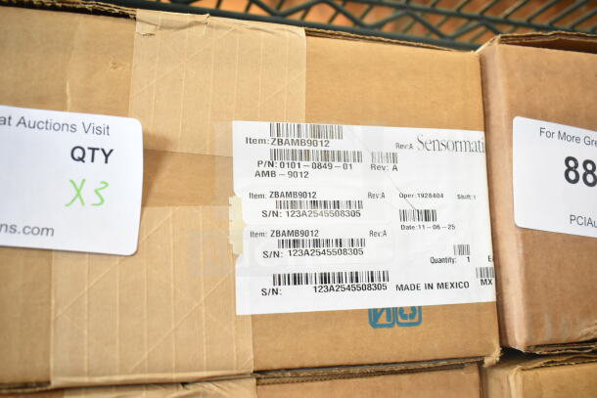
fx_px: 547
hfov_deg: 57.2
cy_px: 199
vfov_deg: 40.0
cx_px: 298
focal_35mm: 33
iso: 1600
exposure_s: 1/100
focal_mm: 22
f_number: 5
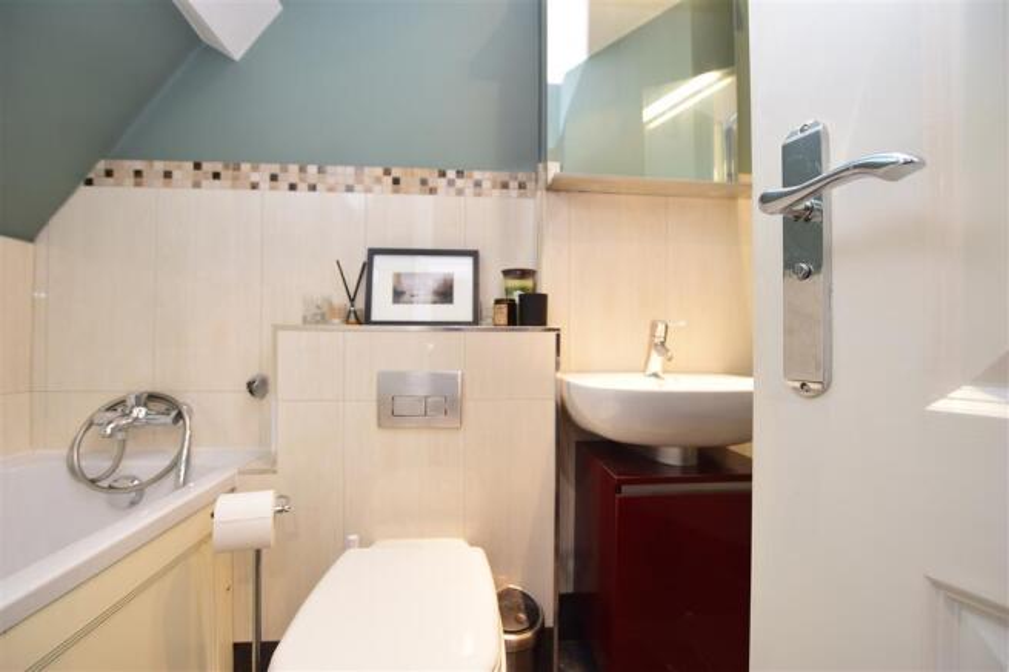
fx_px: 420
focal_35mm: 15
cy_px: 336
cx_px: 504
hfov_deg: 100.4
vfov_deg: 77.3
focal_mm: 10
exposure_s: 1/13
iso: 250
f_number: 5
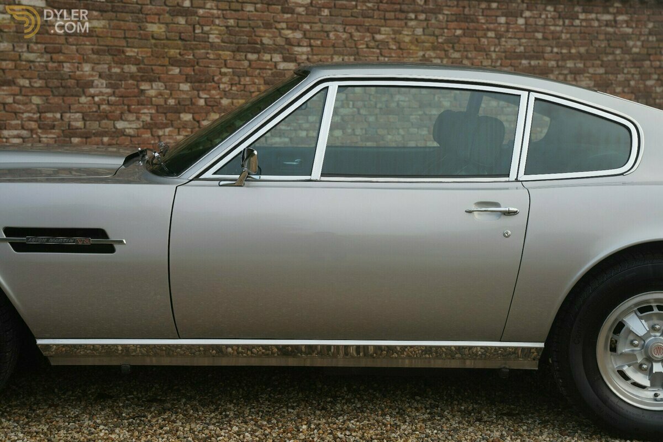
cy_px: 221
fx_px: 1083
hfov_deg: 34.0
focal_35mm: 59
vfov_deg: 23.1
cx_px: 332
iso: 160
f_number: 5.6
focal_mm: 58.8
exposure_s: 1/60
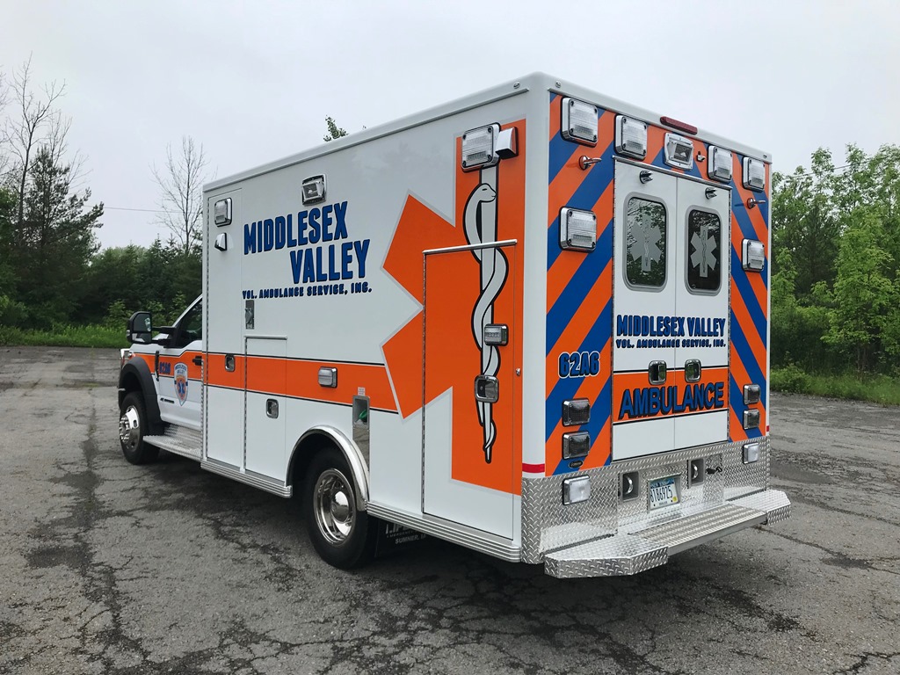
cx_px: 450
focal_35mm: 28
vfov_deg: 49.7
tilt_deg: +0.1
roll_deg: -3.1
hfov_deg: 63.4
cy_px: 338
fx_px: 728
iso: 20
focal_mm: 3.99
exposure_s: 1/651
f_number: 1.8
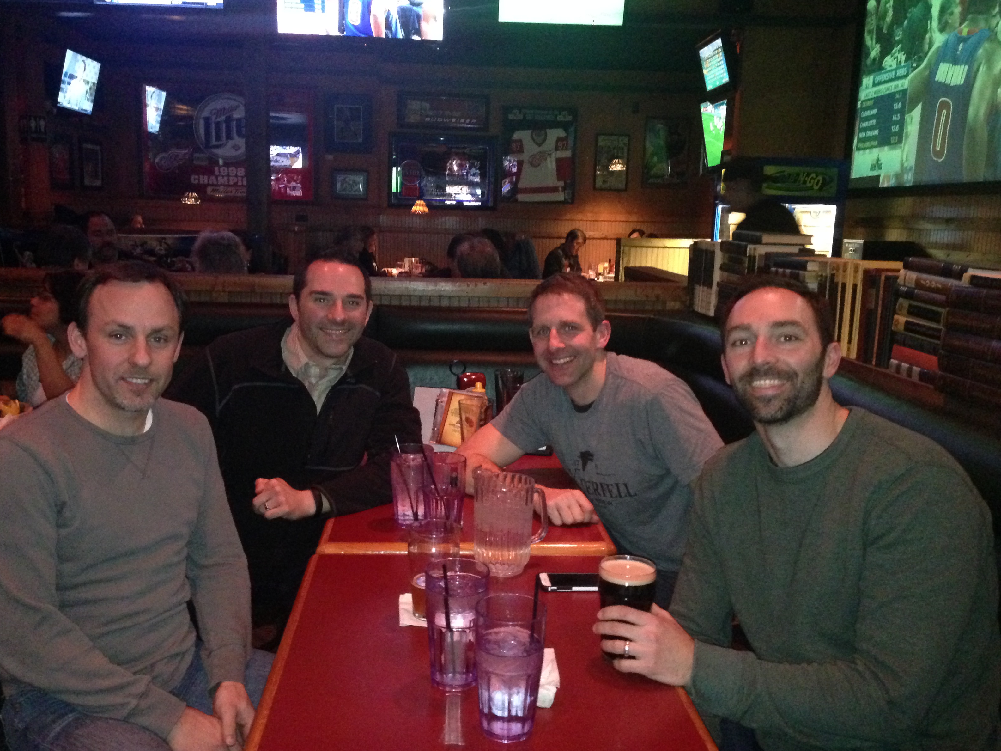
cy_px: 373
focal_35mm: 34
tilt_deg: -8.8
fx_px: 983
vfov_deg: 41.8
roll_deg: -1.4
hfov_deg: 54.0
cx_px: 487
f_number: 2.4
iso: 640
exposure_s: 1/16
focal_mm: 4.12
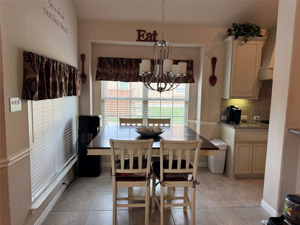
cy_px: 112
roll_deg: -1.0
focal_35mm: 24
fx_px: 208
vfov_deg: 56.8
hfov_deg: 71.6
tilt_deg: -5.5
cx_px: 150
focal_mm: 6.76
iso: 125
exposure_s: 1/120
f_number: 1.78
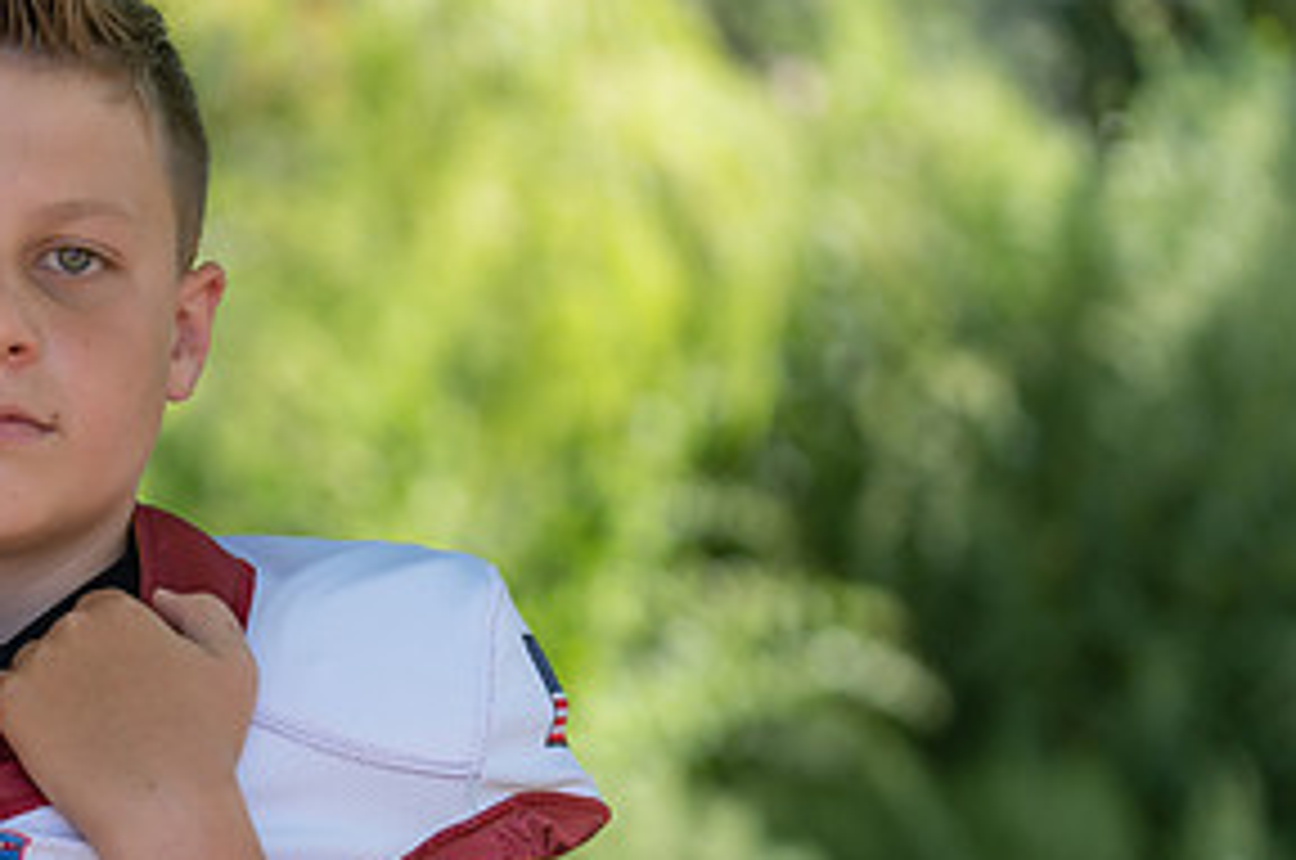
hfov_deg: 13.8
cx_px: -8
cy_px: 638
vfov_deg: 9.3
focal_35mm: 147
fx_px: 5283
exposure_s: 1/320
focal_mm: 70
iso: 100
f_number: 2.8
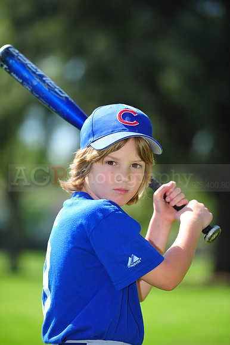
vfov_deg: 10.3
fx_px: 1919
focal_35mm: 200
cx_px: 115
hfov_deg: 6.9
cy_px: 172
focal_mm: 200
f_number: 4.5
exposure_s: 1/640
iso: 200
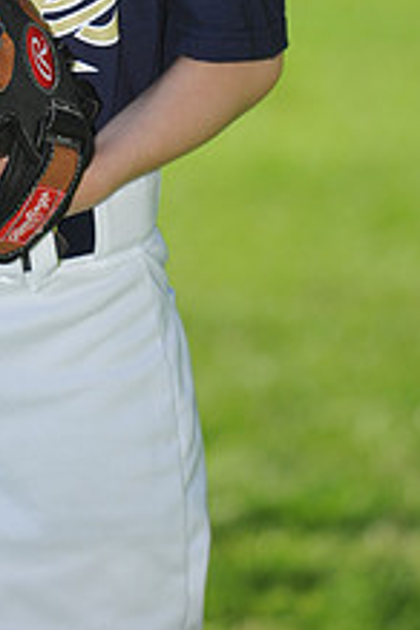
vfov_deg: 5.3
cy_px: -181
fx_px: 6719
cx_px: -29
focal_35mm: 384
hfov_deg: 3.6
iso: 200
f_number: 4
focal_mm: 145
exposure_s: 1/1000
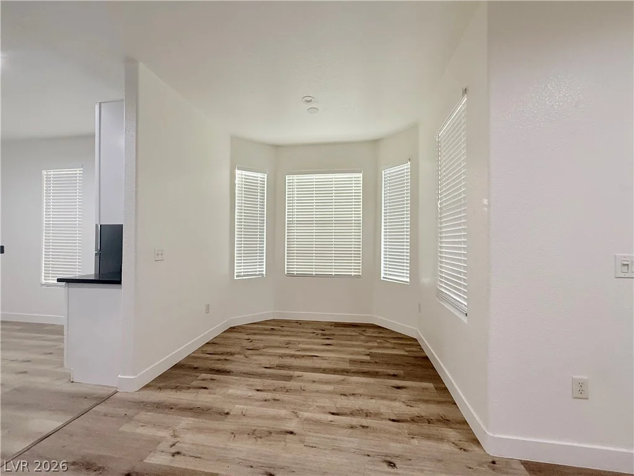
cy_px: 238
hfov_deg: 102.1
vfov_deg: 85.7
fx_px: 256
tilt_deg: +1.1
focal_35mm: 14
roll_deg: +0.2
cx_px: 317
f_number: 2.2
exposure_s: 1/120
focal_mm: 2.22
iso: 320
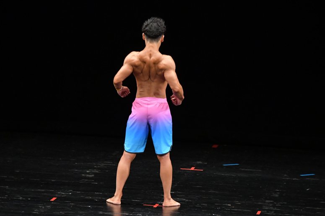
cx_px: 162
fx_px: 2707
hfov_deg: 6.9
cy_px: 108
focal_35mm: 300
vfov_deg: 4.6
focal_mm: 200
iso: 3200
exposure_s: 1/400
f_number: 5.6
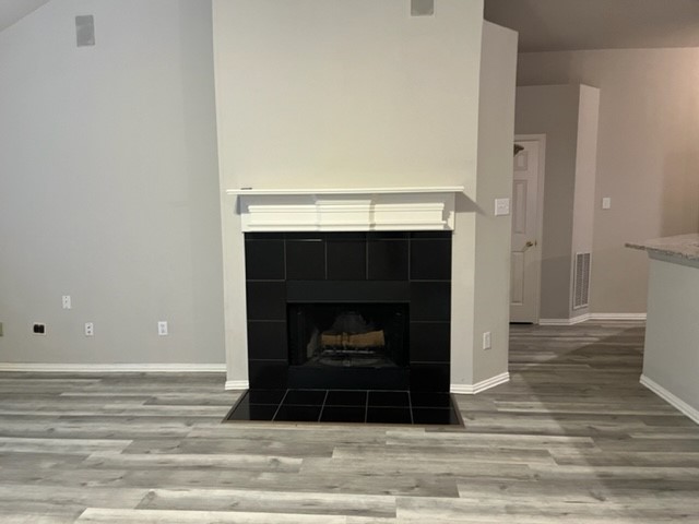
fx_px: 525
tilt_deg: -7.4
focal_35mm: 26
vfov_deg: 53.1
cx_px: 350
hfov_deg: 67.3
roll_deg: +1.3
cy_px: 262
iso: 320
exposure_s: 1/60
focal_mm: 5.1
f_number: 1.6
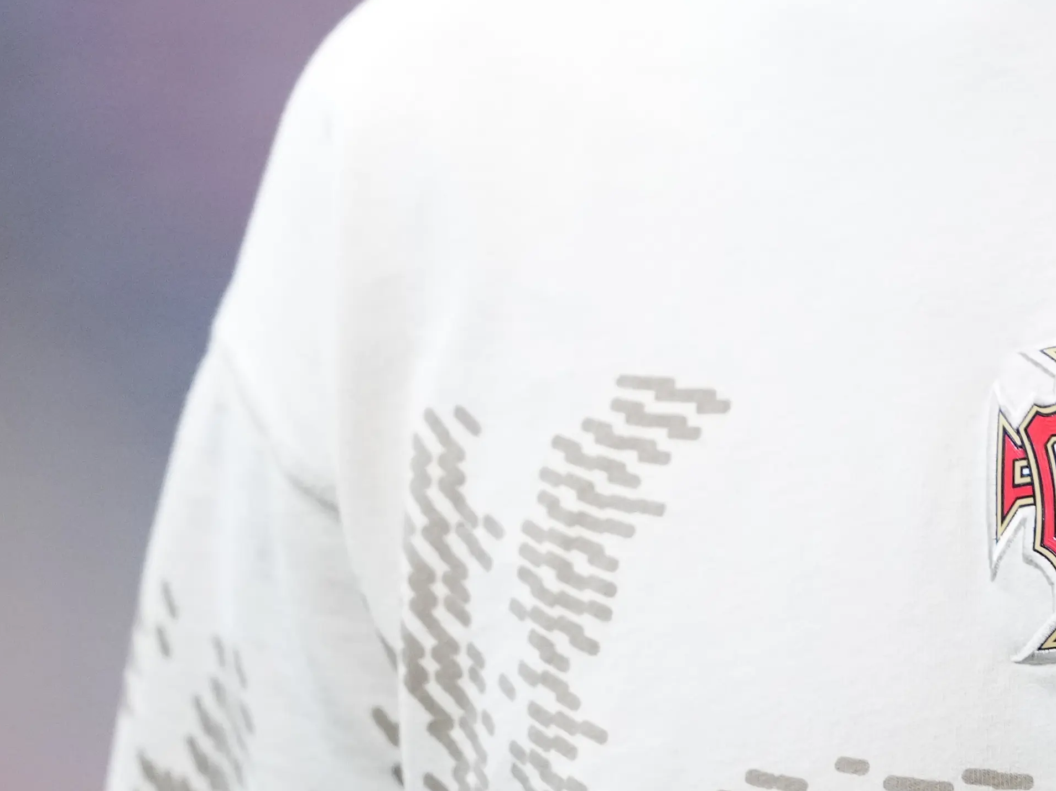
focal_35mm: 1741
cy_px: -721
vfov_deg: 0.9
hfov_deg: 1.1
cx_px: 822
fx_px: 53101
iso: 3200
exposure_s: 1/2000
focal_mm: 400
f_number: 2.8
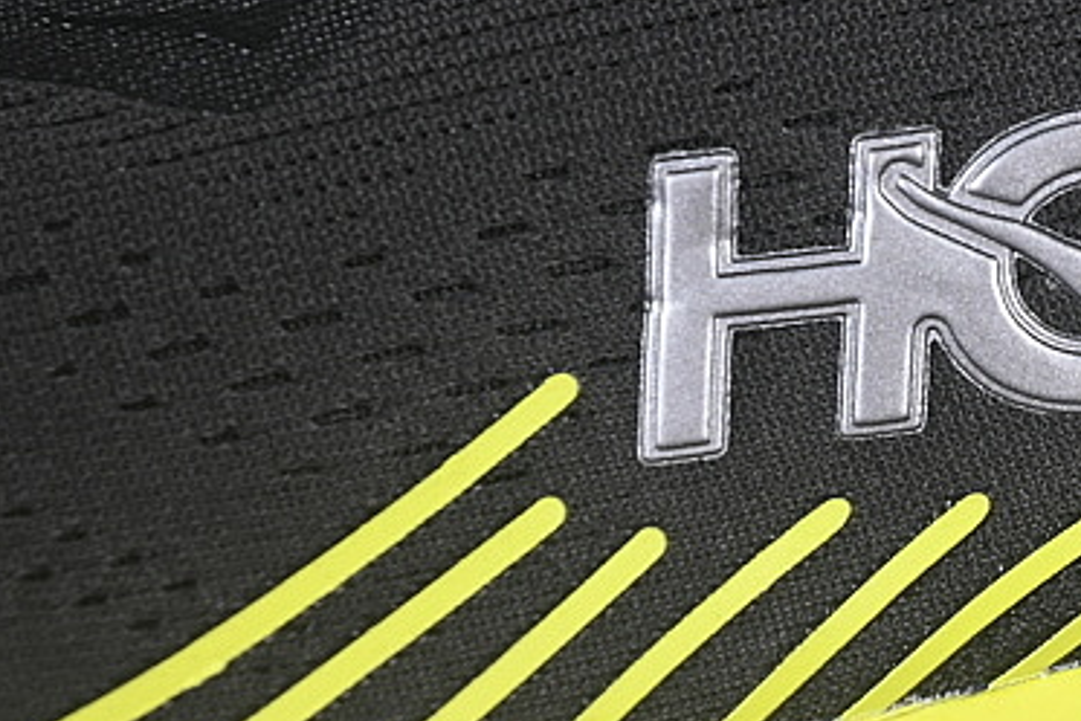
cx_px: 1203
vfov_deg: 6.3
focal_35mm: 217
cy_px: 269
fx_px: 6518
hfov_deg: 9.4
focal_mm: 50
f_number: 6.3
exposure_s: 1/60
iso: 160
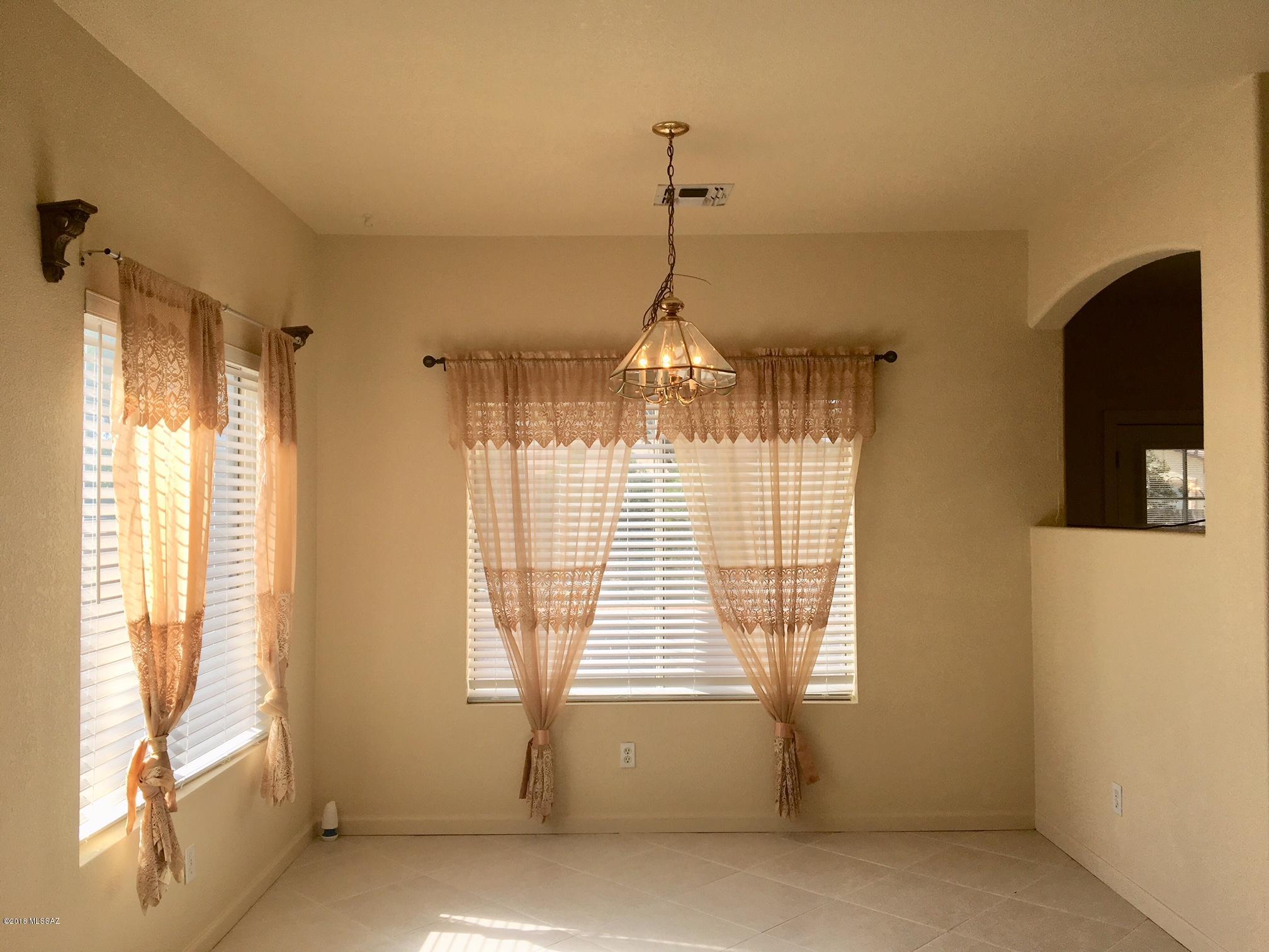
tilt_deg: +1.4
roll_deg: +0.2
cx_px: 634
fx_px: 1063
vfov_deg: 48.2
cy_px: 476
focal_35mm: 29
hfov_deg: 61.7
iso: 25
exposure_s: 1/437
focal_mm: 4.15
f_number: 2.2
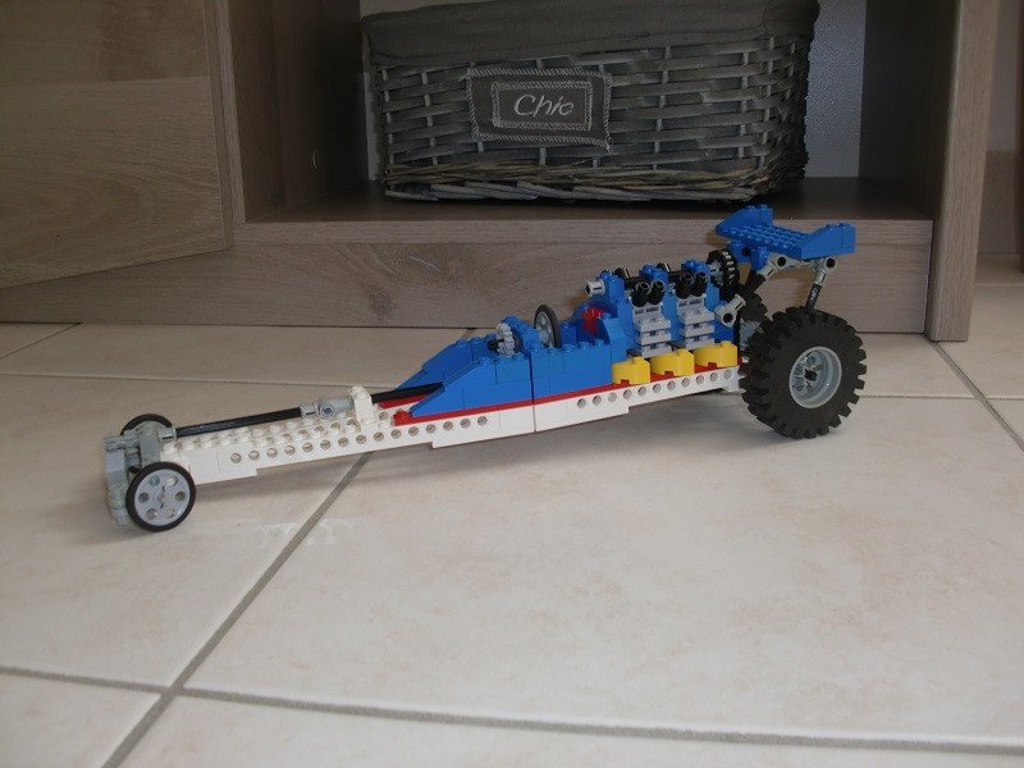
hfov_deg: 51.4
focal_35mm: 36
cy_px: 384
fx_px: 1065
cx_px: 512
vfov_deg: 39.7
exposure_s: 1/60
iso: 64
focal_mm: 6.3
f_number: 2.8
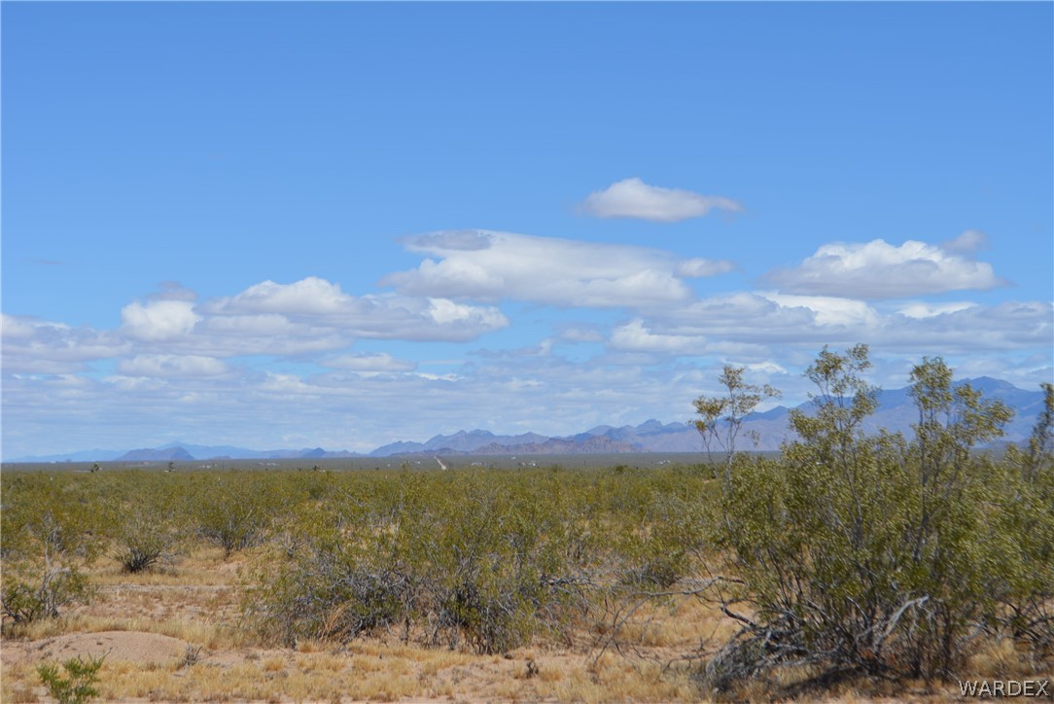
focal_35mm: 82
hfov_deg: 24.6
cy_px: 352
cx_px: 527
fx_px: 2417
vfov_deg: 16.6
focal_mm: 55
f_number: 9
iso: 100
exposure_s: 1/320
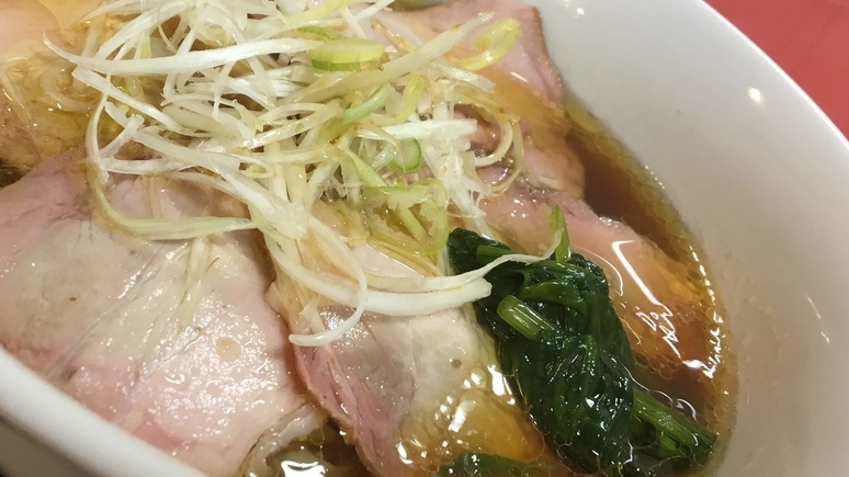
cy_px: 188
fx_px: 1103
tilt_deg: -33.7
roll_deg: -26.2
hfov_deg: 41.8
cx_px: 328
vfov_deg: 24.4
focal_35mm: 49
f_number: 2.2
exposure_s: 1/30
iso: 50
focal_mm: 4.15
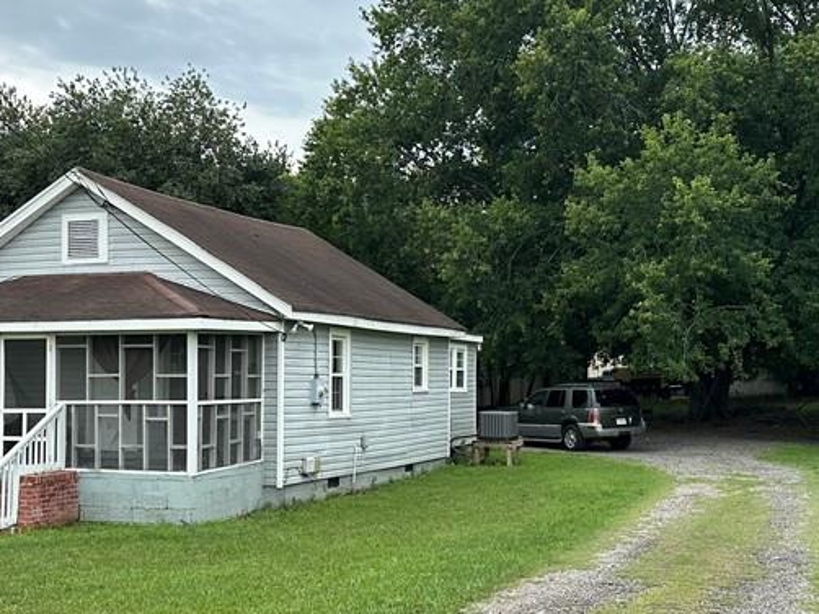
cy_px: 327
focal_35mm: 49
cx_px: 379
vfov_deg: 29.6
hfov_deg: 38.9
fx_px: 1159
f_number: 1.78
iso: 80
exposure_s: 1/1241
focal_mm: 6.86
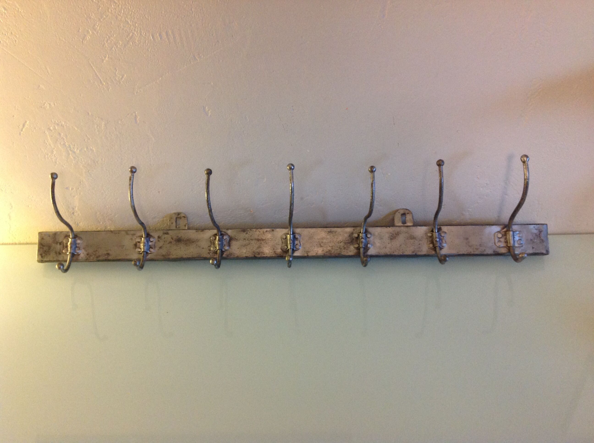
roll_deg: +2.2
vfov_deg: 40.6
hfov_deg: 52.7
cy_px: 222
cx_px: 297
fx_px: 600
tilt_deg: -35.8
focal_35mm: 35
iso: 250
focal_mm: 4.28
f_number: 2.4
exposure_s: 1/15
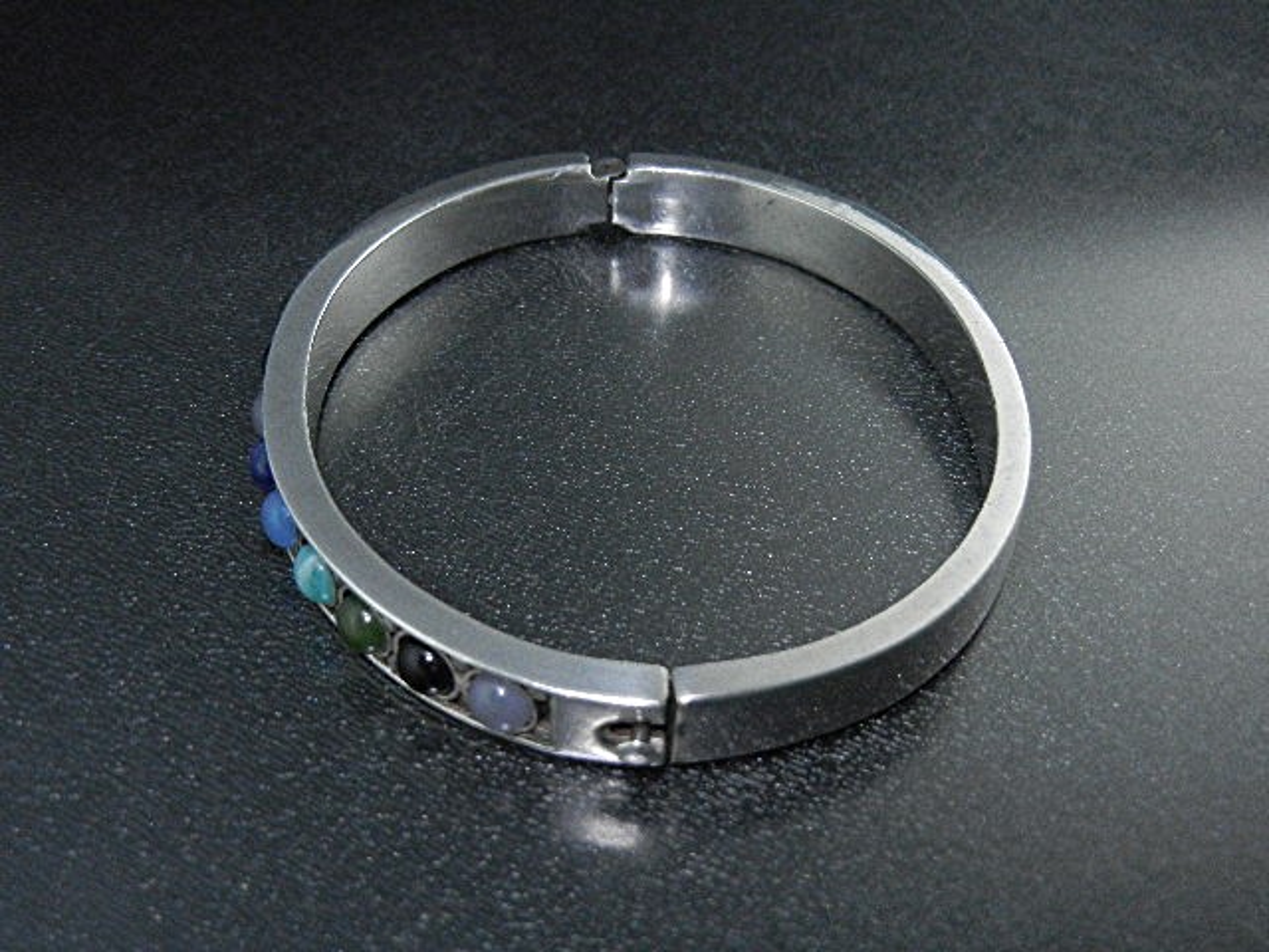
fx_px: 1650
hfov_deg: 42.1
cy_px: 476
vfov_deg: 32.2
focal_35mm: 45
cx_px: 634
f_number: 7.6
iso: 800
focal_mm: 8.1
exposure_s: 1/30
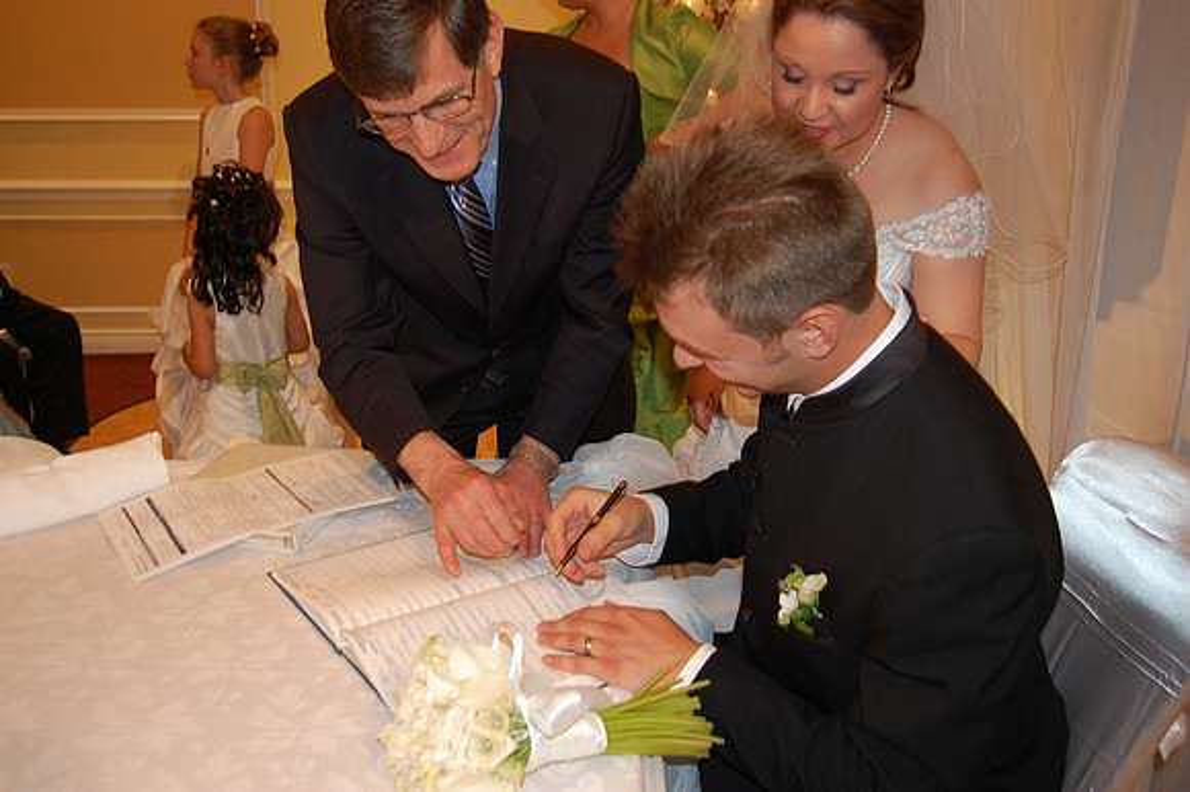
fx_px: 1090
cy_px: 396
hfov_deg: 57.3
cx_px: 595
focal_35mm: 33
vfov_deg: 39.9
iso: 400
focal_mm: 22
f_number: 3.8
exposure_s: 1/60
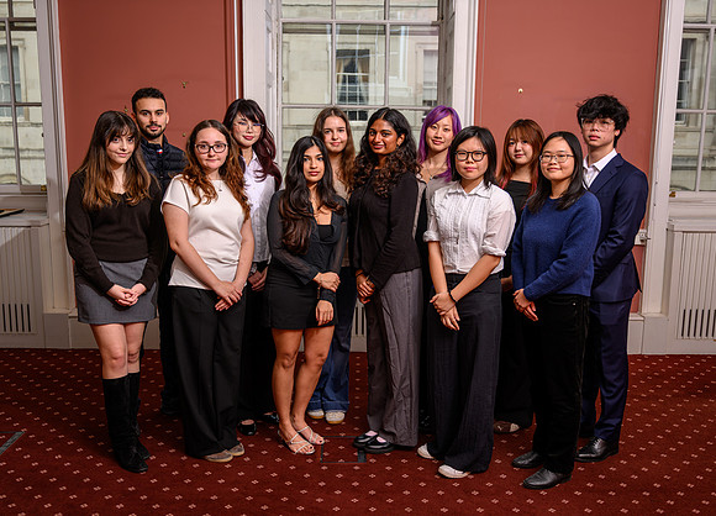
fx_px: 721
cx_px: 366
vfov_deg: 39.4
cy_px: 258
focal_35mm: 35
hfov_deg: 52.8
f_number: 4
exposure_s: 1/200
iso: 50
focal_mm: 32.5
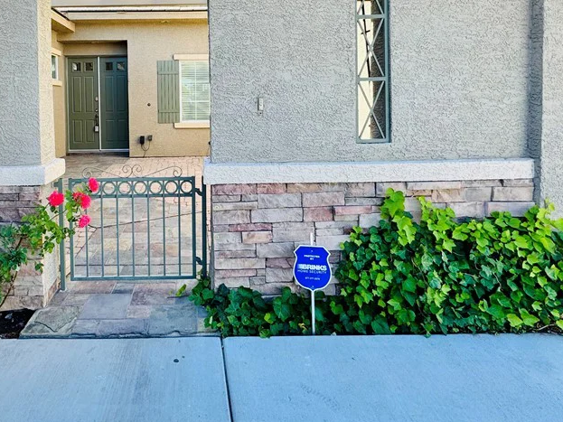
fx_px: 374
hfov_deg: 72.0
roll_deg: +1.2
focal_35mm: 23
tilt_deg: -2.3
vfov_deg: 56.5
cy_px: 116
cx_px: 192
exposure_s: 1/280
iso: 40
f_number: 2.2
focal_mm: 2.22
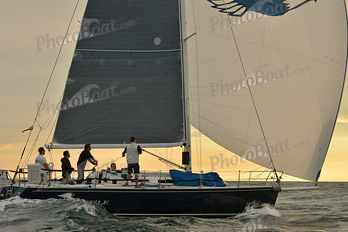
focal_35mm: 83
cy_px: 126
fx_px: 802
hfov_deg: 24.5
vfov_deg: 16.5
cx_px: 173
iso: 800
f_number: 8
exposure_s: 1/500
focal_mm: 70
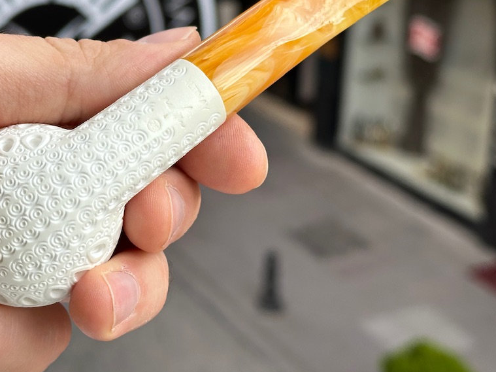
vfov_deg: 18.1
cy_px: 99
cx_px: 210
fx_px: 1160
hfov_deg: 24.1
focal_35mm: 81
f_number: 1.78
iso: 64
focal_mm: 6.86
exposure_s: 1/659
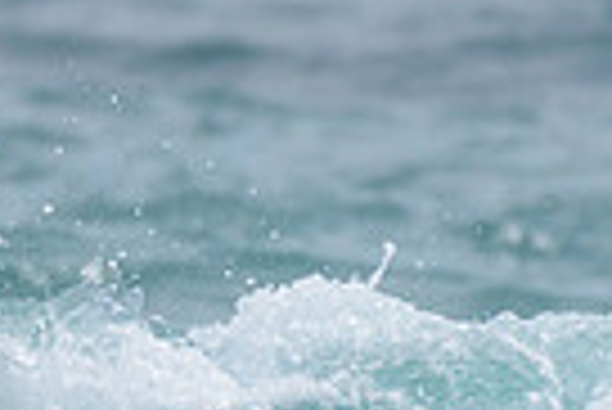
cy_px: 461
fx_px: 44434
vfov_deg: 0.5
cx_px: -338
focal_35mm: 2611
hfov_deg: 0.8
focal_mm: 500
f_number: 5.6
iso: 125
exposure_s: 1/2000
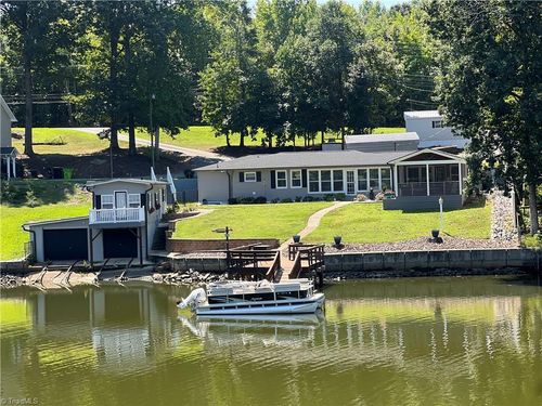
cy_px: 203
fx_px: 1206
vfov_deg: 19.1
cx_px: 271
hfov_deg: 25.3
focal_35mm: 77
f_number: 2.8
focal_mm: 9
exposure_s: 1/163
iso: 25
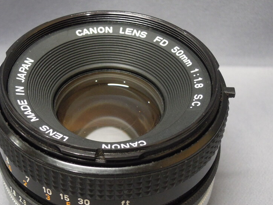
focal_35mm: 82
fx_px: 647
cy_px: 130
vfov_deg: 18.0
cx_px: 101
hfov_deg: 23.8
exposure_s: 1/25
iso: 400
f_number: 3.3
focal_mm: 9
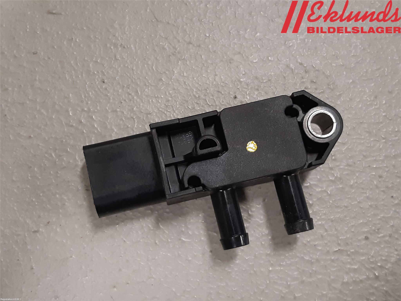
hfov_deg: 67.3
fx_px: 301
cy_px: 150
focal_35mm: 26
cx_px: 200
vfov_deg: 53.1
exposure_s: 1/50
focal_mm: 3.93
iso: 160
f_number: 1.7
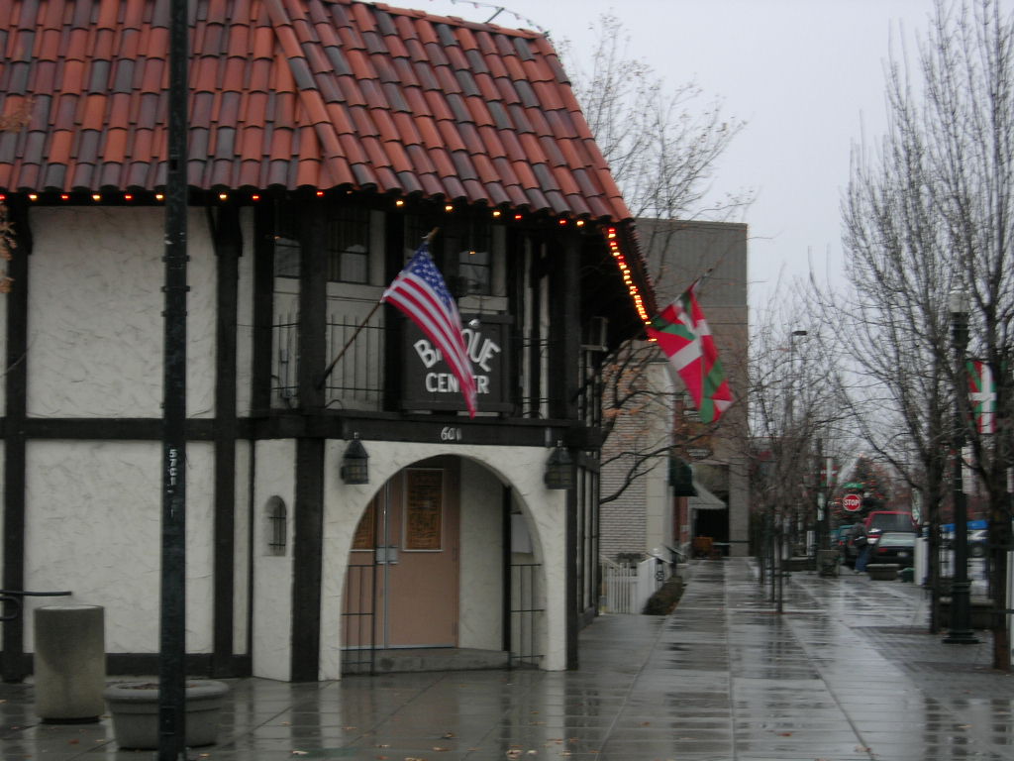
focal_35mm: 82
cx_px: 507
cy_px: 380
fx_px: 2402
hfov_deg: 23.8
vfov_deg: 18.0
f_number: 4
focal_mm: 17
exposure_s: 1/30
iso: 70
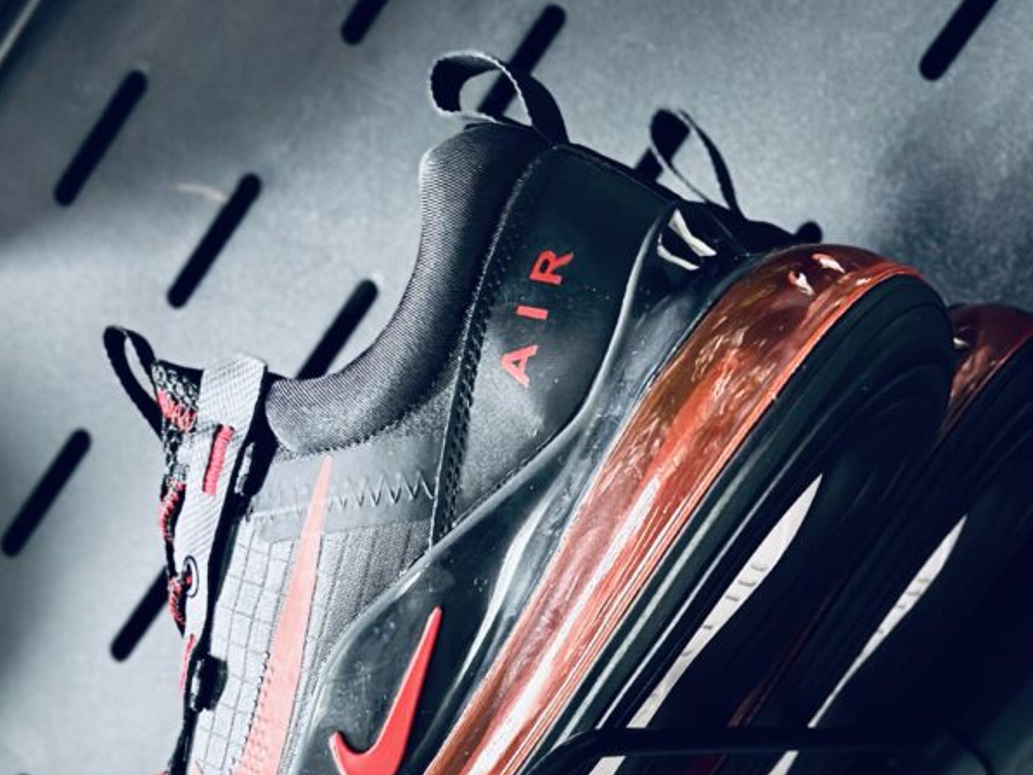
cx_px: 581
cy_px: 665
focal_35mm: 75
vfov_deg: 19.4
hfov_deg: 26.0
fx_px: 2239
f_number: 1.78
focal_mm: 6.86
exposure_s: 1/33
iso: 500
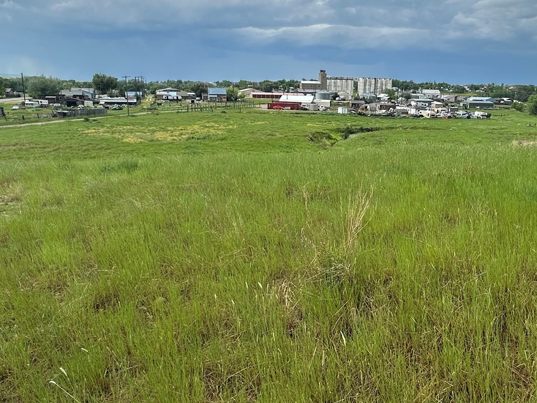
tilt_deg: -8.5
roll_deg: -1.2
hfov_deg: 59.2
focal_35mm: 30
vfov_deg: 46.6
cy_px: 171
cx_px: 336
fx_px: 465
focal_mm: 2.22
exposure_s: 1/1383
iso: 50
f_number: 2.2
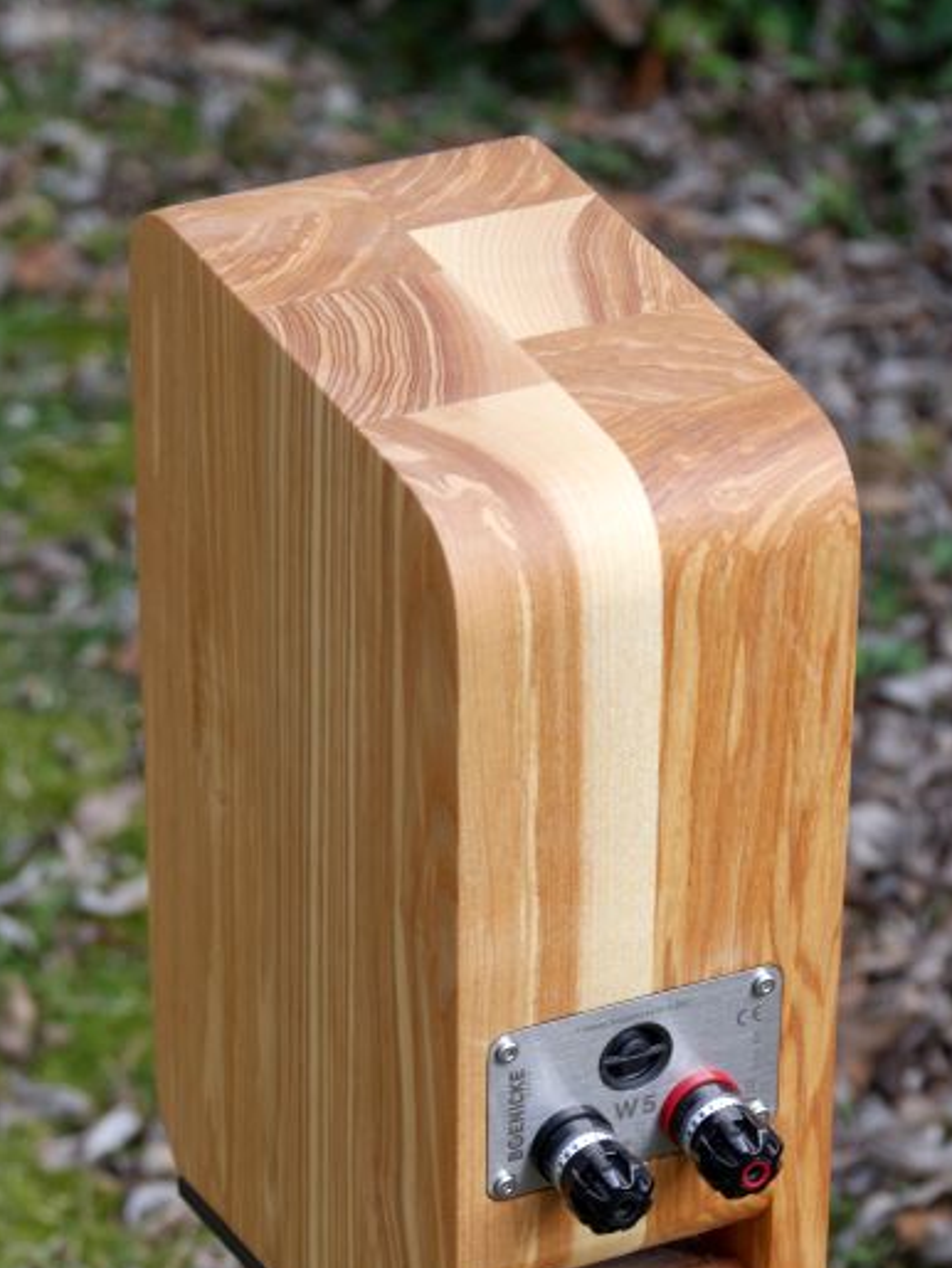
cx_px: 491
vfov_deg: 13.7
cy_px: 944
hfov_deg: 10.4
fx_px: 5239
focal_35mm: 143
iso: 200
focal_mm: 46
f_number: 4.9
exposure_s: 1/160
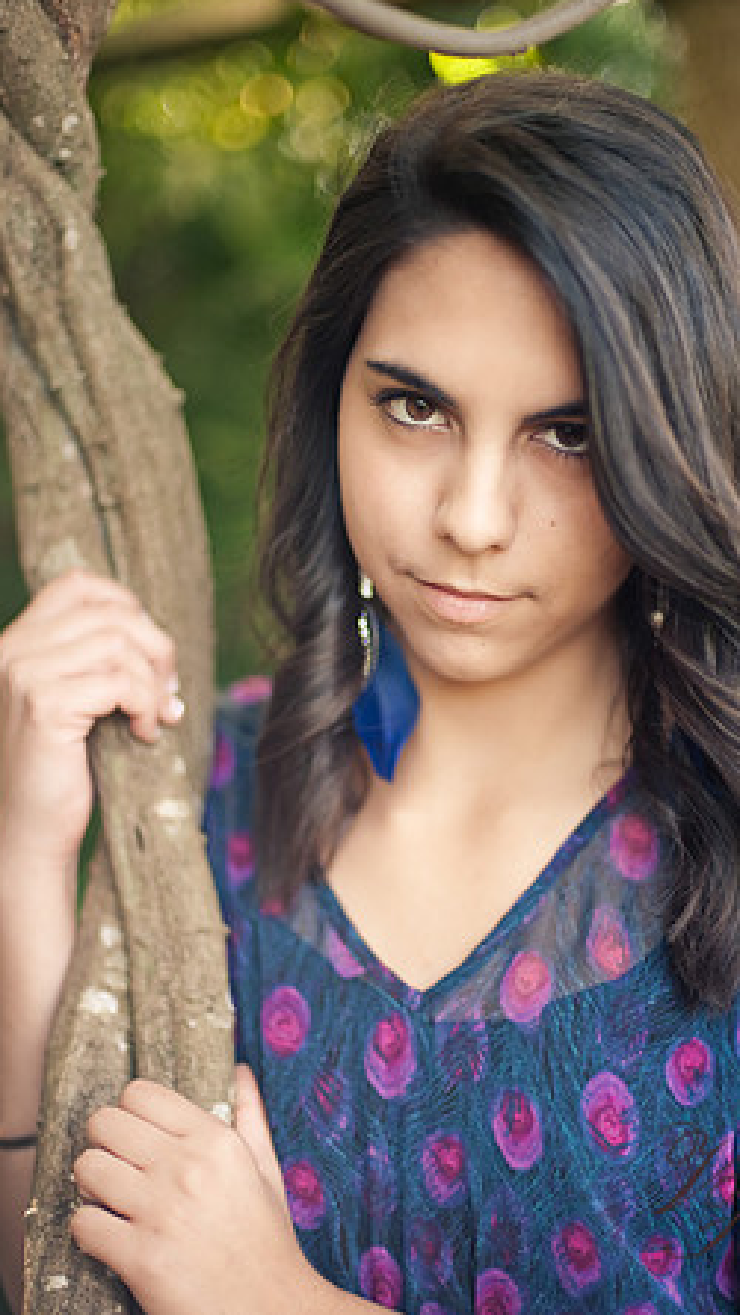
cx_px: 407
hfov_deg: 22.6
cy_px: 652
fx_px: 1847
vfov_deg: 39.2
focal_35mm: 53
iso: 320
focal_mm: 50
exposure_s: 1/400
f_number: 1.4
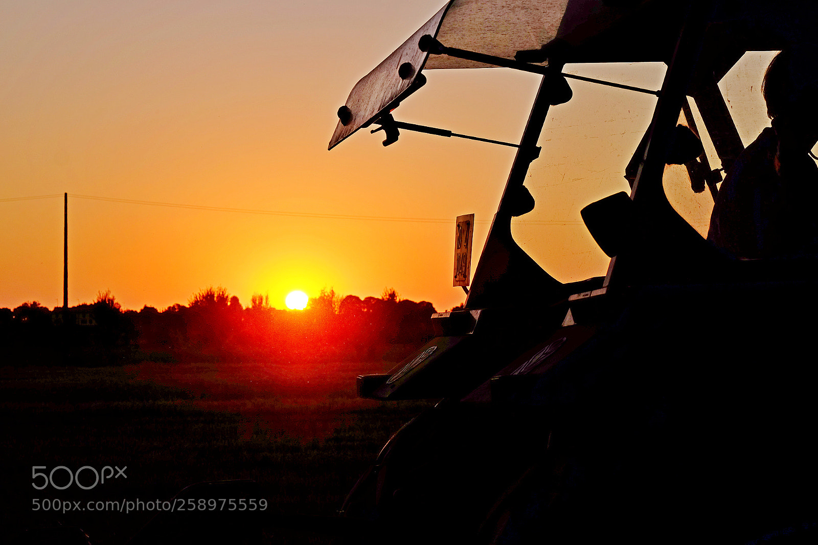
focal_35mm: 91
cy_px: 272
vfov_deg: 15.0
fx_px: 2067
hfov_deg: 22.4
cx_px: 409
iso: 200
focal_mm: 60.7
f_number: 9
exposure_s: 1/400
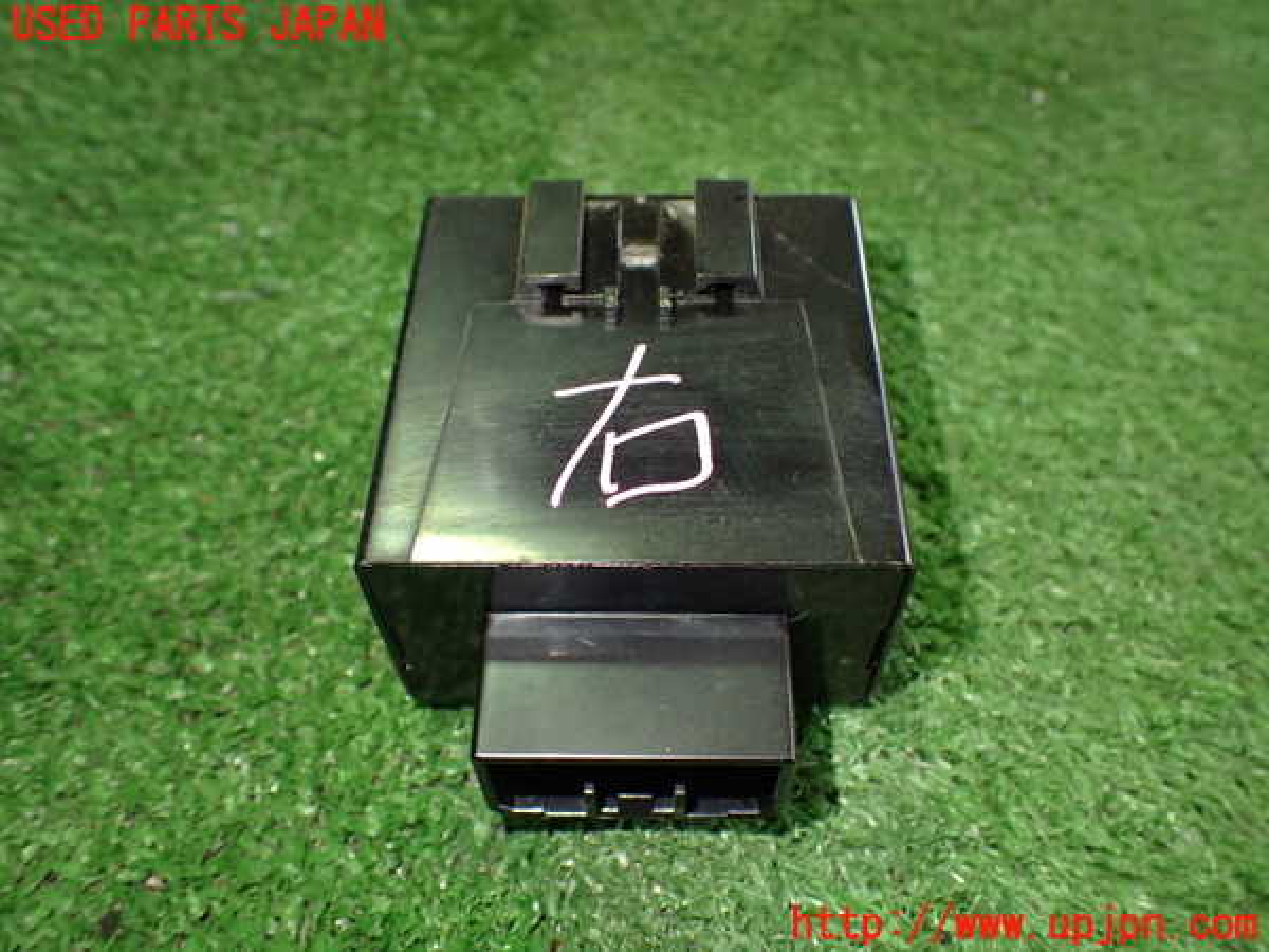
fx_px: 1100
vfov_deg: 46.8
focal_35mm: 30
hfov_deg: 60.0
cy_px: 476
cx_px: 634
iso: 800
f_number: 2.3
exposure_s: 1/100
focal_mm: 5.4
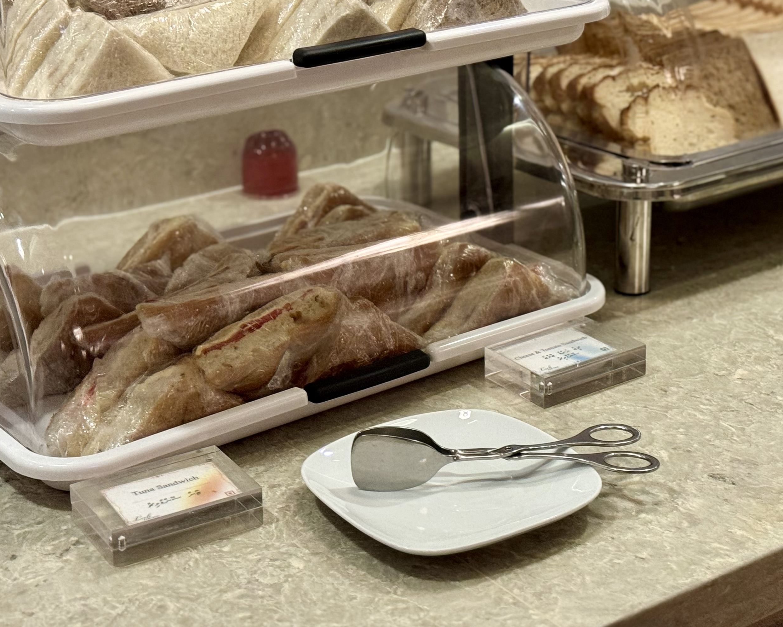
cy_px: 152
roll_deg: +0.5
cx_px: 471
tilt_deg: -16.2
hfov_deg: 25.0
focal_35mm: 76
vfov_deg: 20.0
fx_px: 1761
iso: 250
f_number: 1.78
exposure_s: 1/33
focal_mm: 6.86
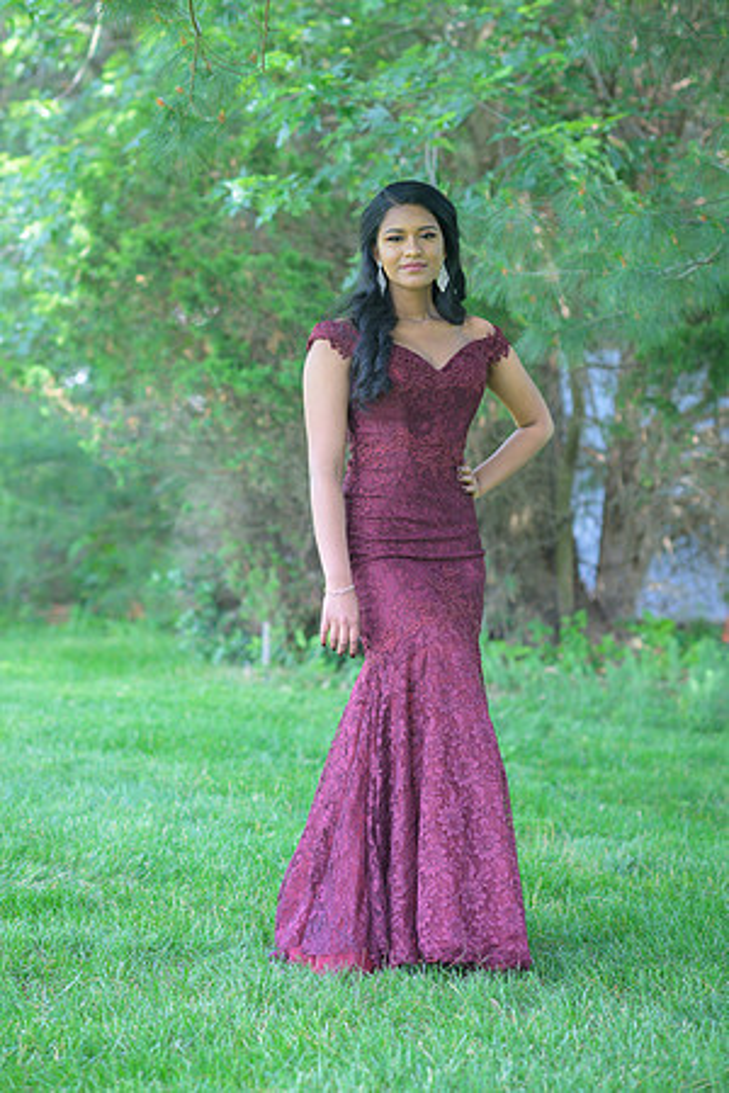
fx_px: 2582
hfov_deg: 16.1
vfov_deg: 23.9
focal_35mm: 85
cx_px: 364
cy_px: 546
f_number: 2.8
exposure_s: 1/320
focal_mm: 85
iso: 400
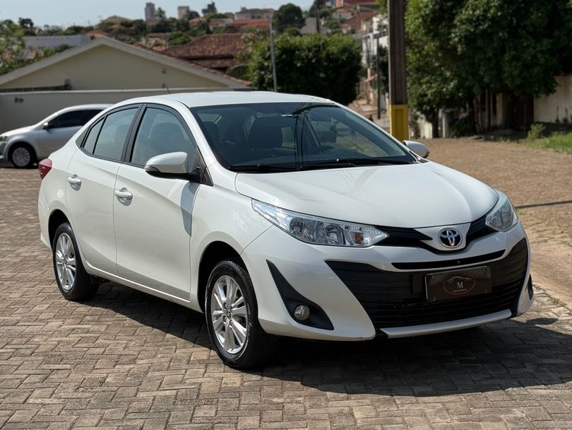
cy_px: 215
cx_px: 286
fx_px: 793
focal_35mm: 48
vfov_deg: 30.3
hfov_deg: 39.6
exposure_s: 1/8772
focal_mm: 6.76
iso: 64
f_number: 1.78
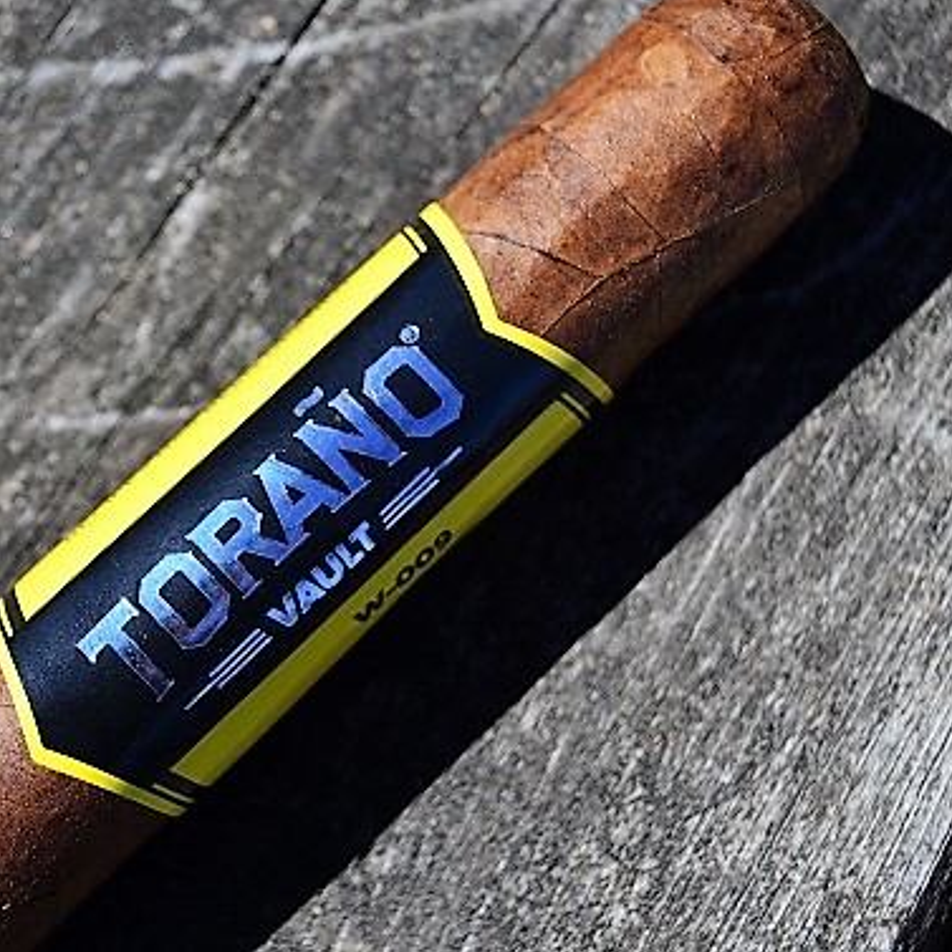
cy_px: 475
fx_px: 3318
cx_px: 317
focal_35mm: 107
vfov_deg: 16.3
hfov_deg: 16.3
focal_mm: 55
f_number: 5.6
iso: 160
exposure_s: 1/1000
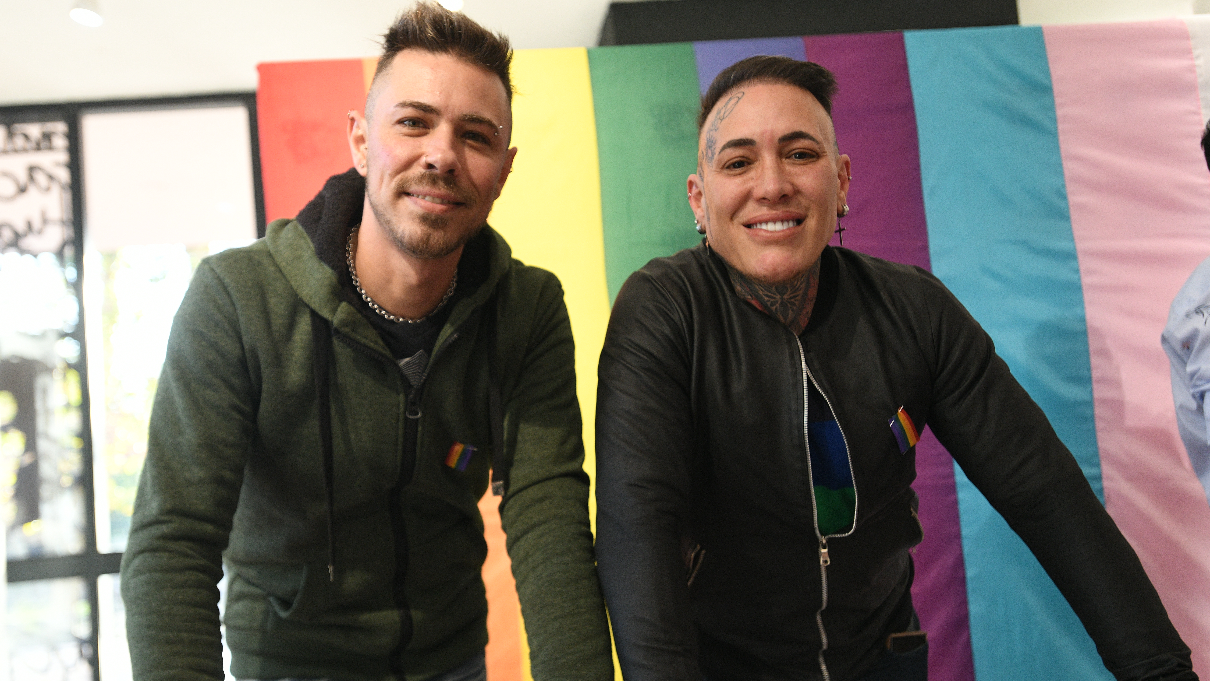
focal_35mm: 25
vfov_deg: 45.8
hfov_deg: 73.8
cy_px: 393
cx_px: 537
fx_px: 802
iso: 1250
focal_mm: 20
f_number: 2.8
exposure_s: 1/320
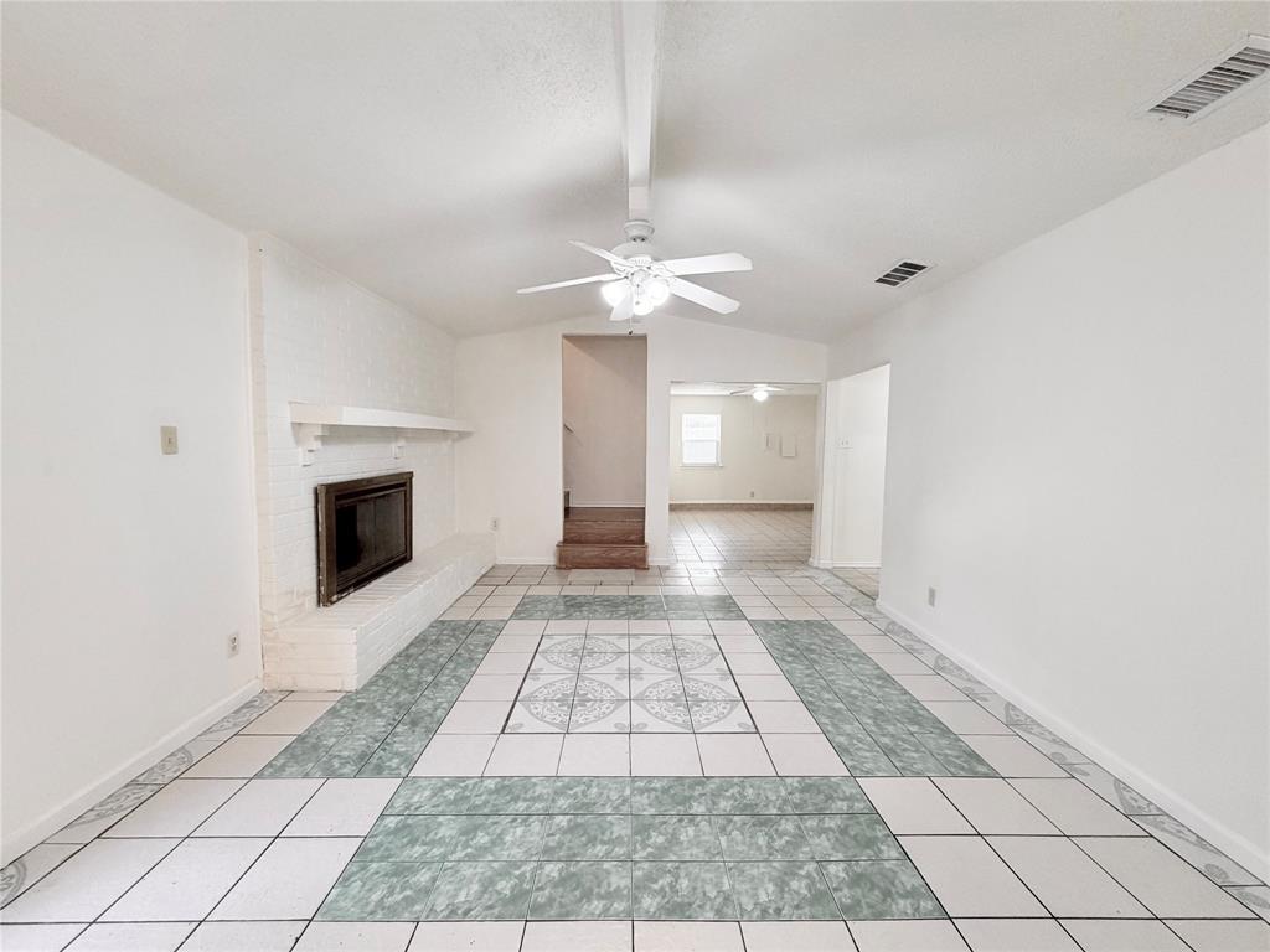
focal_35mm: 14
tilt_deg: -3.9
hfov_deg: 102.1
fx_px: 514
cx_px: 635
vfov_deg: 85.7
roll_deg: -0.4
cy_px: 476
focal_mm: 2.22
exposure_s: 1/60
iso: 200
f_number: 2.2
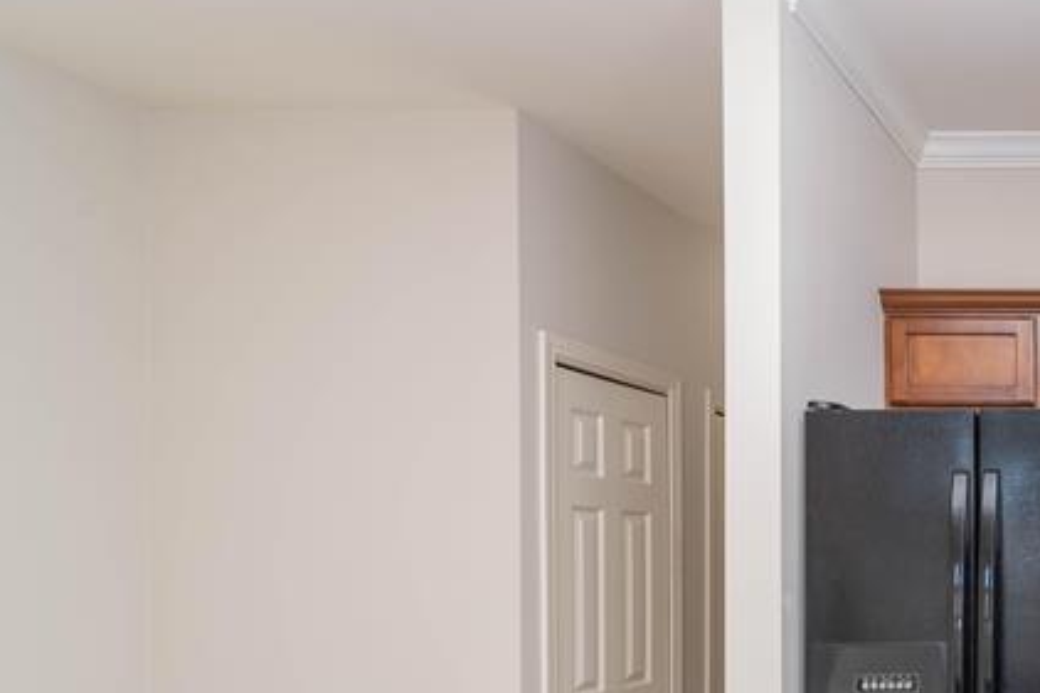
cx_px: 1220
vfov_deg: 36.6
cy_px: 612
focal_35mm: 34
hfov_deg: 40.8
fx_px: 982
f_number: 8
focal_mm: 14
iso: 640
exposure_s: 1/60
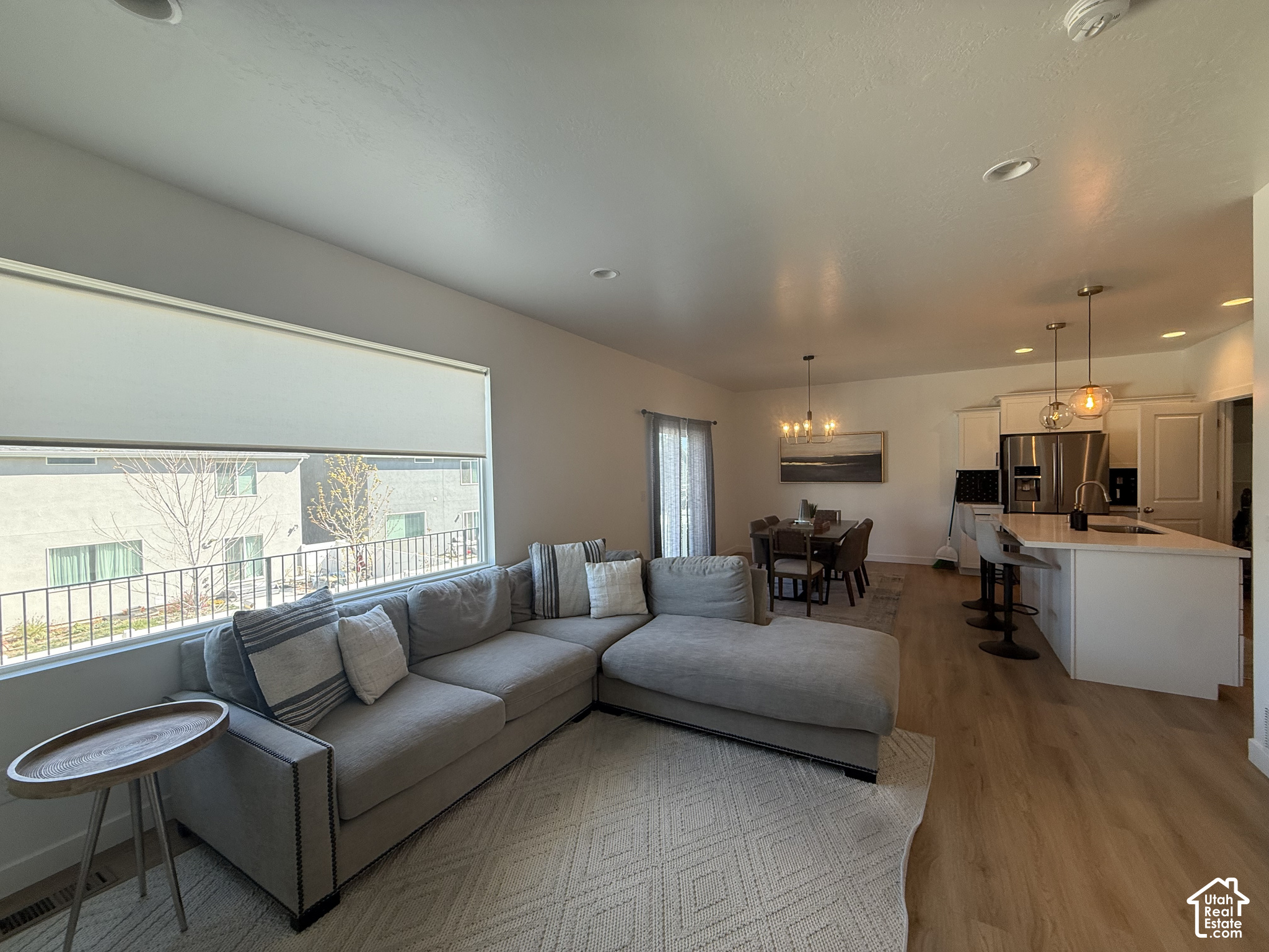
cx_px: 634
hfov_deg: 102.1
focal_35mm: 14
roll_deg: +0.6
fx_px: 513
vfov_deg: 85.7
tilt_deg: -0.8
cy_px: 476
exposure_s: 1/120
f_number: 2.2
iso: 80
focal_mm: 2.22
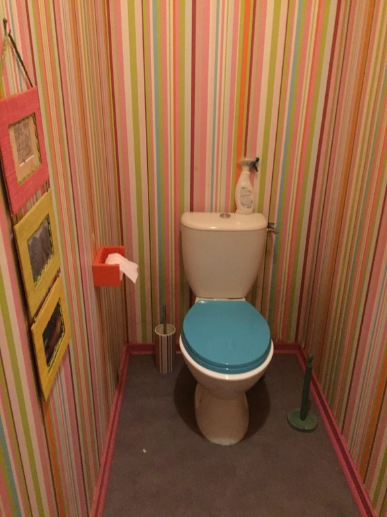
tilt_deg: -23.8
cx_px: 194
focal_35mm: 29
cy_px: 258
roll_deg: -0.8
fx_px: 432
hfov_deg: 48.2
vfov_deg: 61.7
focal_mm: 4.15
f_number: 2.2
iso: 640
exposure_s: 1/17
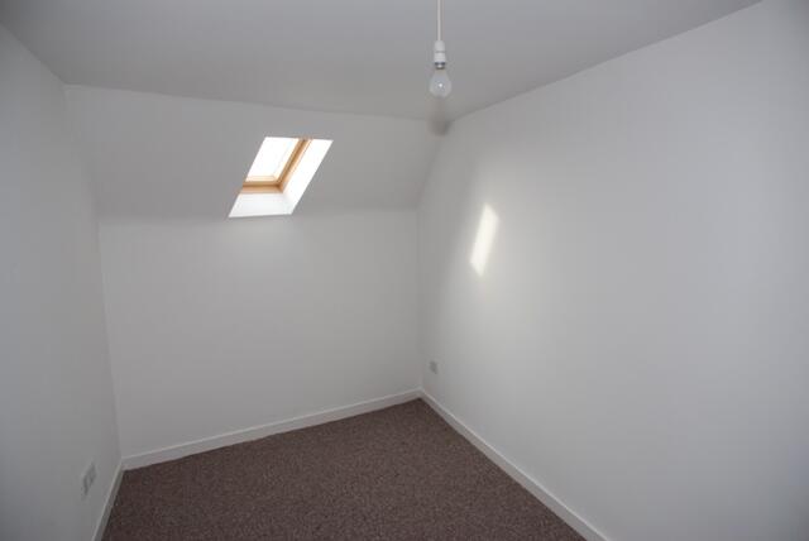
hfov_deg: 61.9
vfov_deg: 43.7
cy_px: 270
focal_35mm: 30
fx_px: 675
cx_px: 404
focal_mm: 20
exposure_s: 1/80
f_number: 4.5
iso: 200
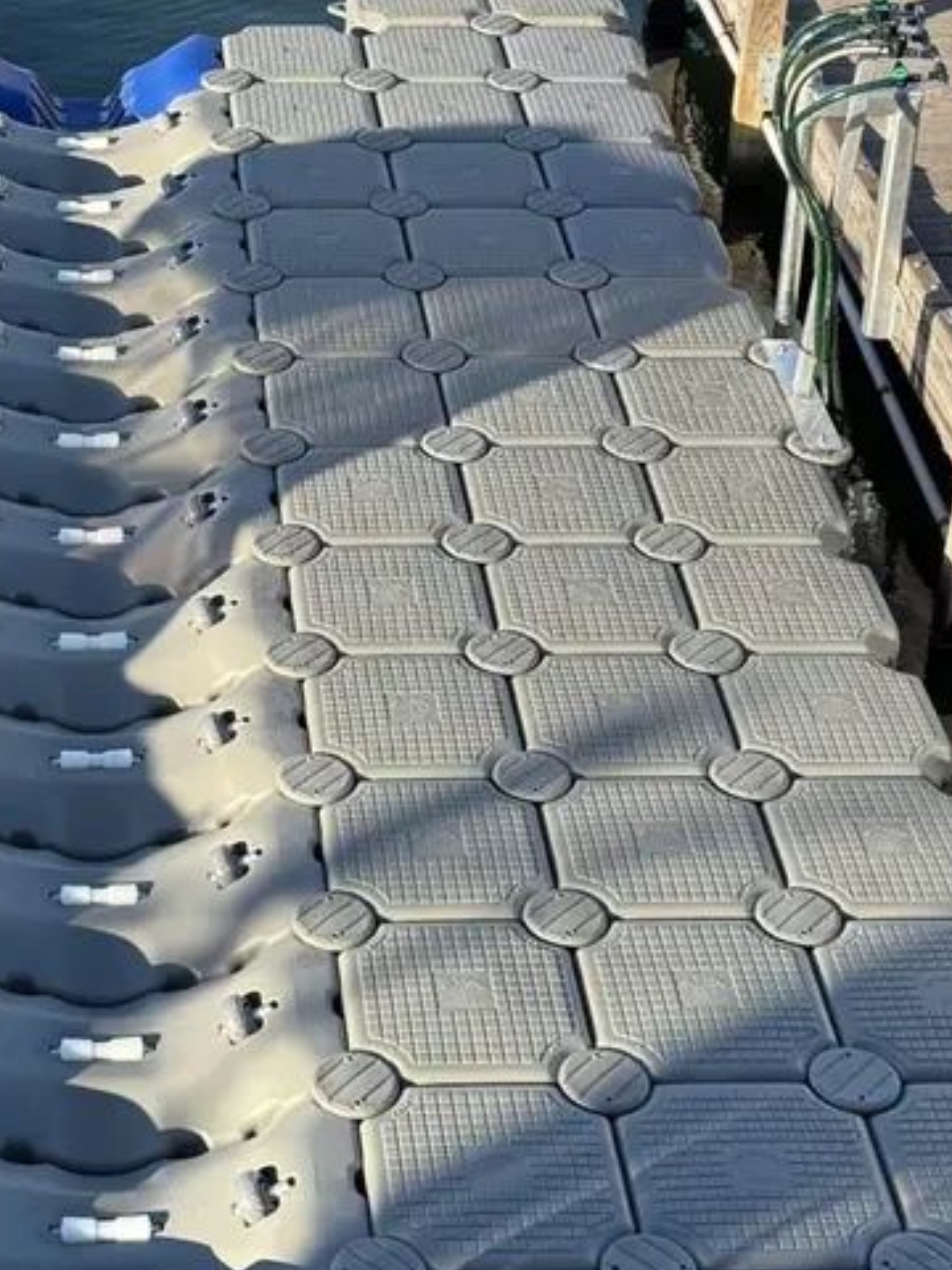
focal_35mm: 80
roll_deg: +0.6
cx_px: 167
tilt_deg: -29.0
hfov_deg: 18.2
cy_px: 397
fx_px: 2934
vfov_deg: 24.3
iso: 100
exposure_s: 1/1949
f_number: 1.78
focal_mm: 6.76
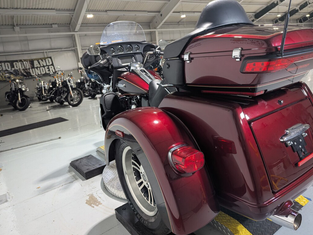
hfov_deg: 69.4
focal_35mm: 25
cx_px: 161
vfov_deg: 54.9
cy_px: 115
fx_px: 226
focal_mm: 6.81
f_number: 1.85
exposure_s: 1/120
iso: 168
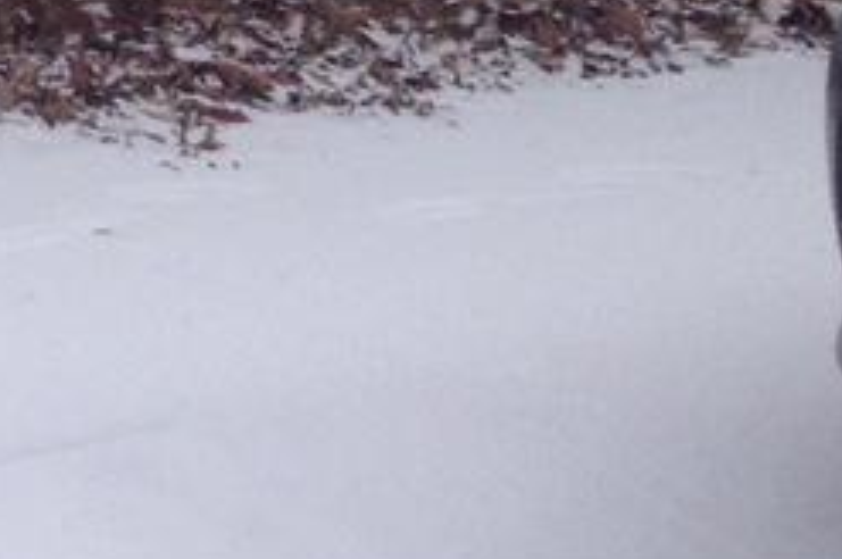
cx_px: -1166
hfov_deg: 9.7
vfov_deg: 6.9
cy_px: -648
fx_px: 4415
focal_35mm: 189
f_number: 2.4
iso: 50
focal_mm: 4.28
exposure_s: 1/935
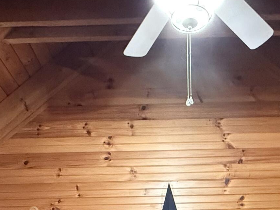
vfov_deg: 21.9
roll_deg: +1.0
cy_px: 353
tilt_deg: -6.3
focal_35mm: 49
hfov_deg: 38.7
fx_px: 396
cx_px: 170
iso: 1000
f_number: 2.2
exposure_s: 1/40
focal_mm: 2.22
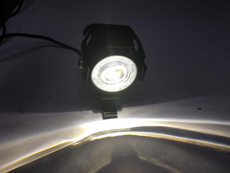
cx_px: 115
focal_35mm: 29
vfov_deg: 48.2
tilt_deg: -37.2
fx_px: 193
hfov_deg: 61.7
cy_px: 86
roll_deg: -1.8
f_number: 2.2
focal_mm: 4.15
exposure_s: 1/120
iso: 25
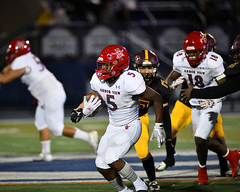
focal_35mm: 340
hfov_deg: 5.7
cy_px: 96
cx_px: 100
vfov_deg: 4.6
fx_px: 2415
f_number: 2.8
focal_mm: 300
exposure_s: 1/1000
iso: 2200
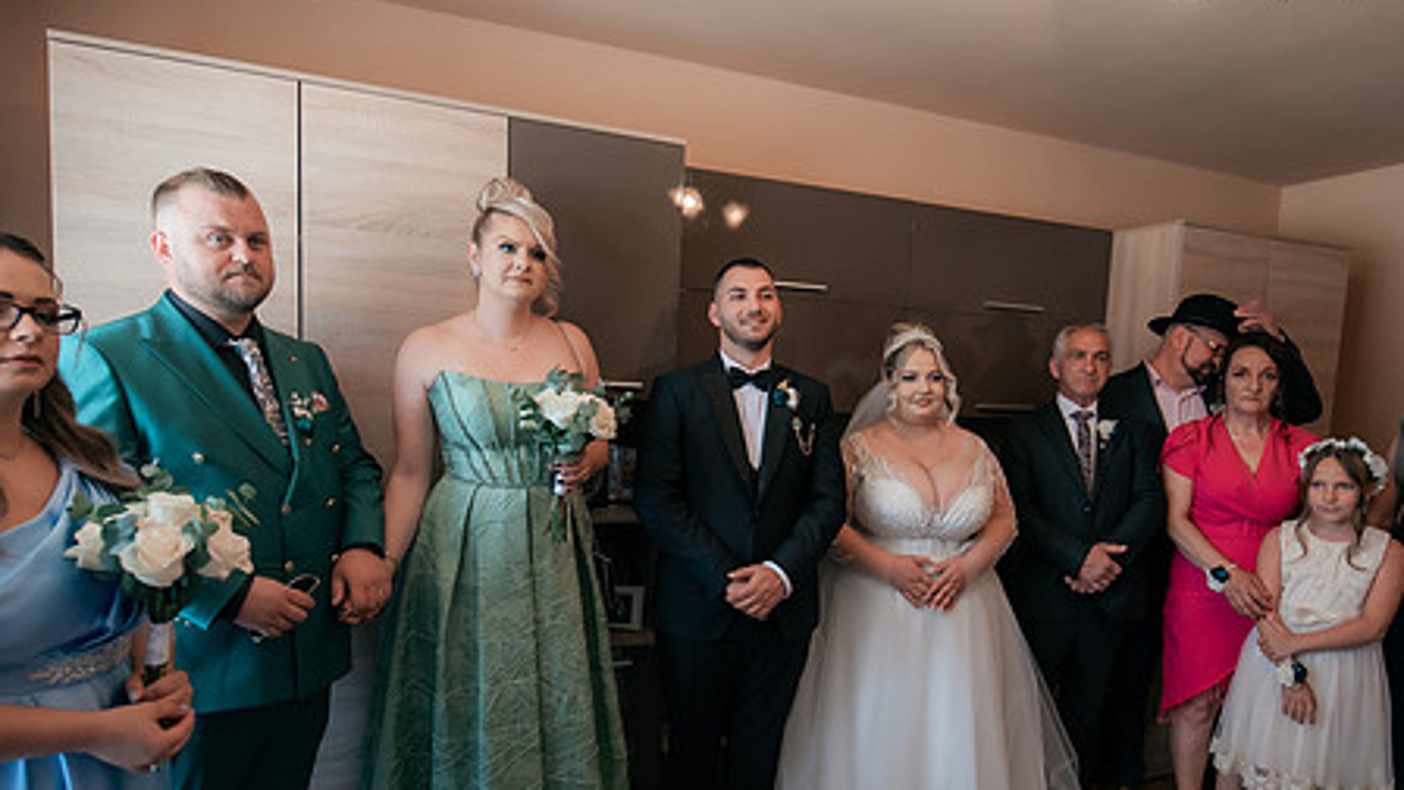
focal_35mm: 22
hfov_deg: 81.0
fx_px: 819
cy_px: 491
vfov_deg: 51.0
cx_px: 767
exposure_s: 1/320
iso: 1600
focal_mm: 15
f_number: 2.8
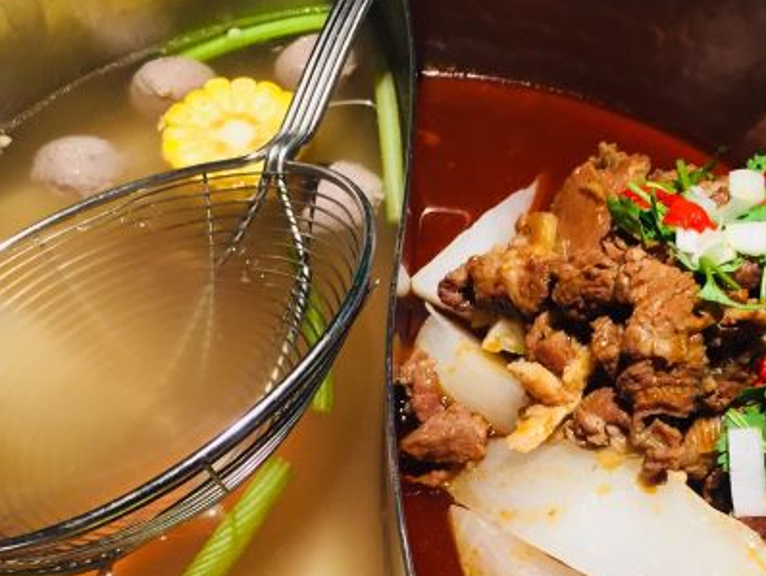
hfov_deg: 37.5
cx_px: 375
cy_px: 432
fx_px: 1129
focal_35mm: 51
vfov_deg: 28.2
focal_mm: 4.15
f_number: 2.2
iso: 100
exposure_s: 1/33
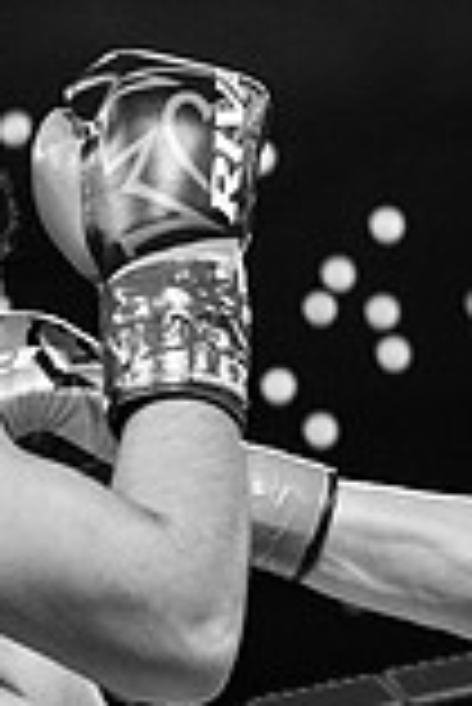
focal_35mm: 272
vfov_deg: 7.5
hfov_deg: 5.1
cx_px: 238
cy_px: 776
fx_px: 5337
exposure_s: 1/1000
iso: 2000
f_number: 2.8
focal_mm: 70
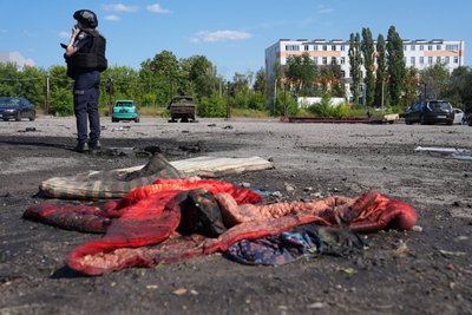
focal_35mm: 36
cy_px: 158
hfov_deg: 53.1
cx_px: 236
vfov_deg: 36.9
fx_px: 472
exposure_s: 1/500
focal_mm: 36
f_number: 5.6
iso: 100
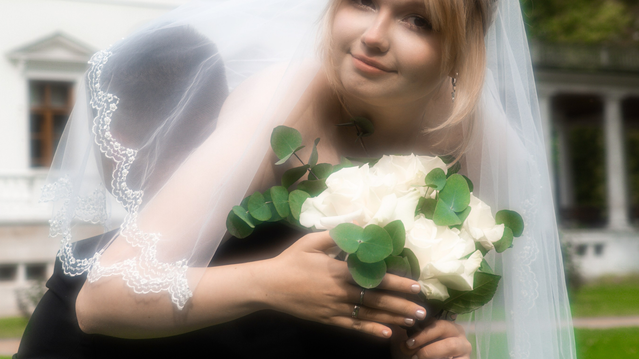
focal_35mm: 90
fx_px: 1525
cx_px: 318
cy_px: 150
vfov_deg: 13.4
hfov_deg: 23.7
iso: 64
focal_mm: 57
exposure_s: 1/200
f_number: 5.6
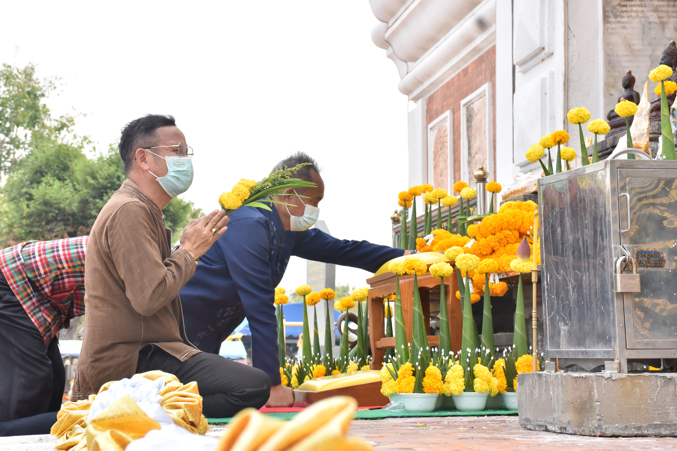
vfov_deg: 20.2
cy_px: 226
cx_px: 338
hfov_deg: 29.9
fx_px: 1269
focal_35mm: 68
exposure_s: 1/500
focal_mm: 45
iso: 640
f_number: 7.1
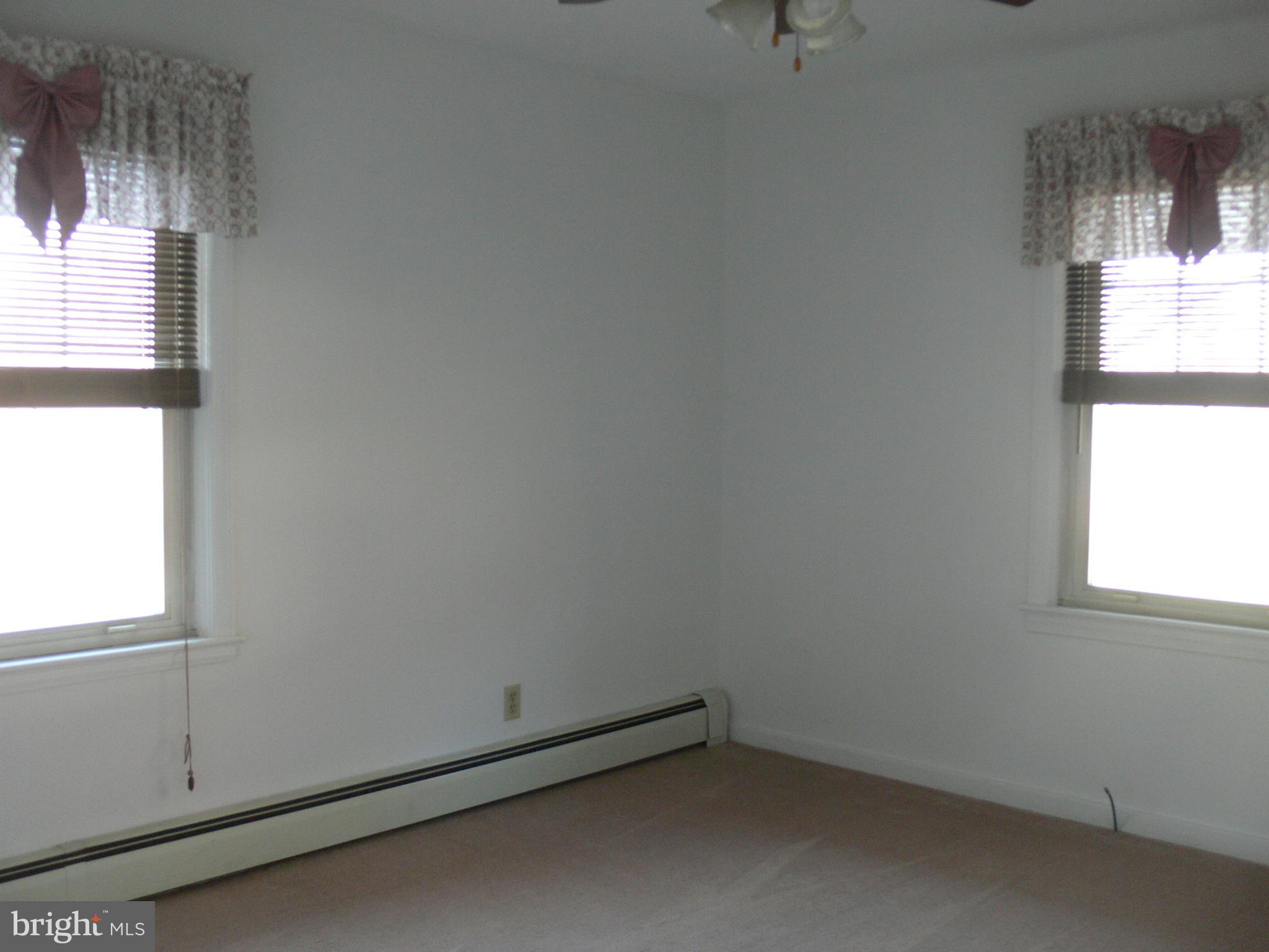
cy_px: 476
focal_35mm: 37
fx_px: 1356
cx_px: 634
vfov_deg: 38.7
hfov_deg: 50.1
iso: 200
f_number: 2.8
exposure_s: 1/20
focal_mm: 7.9
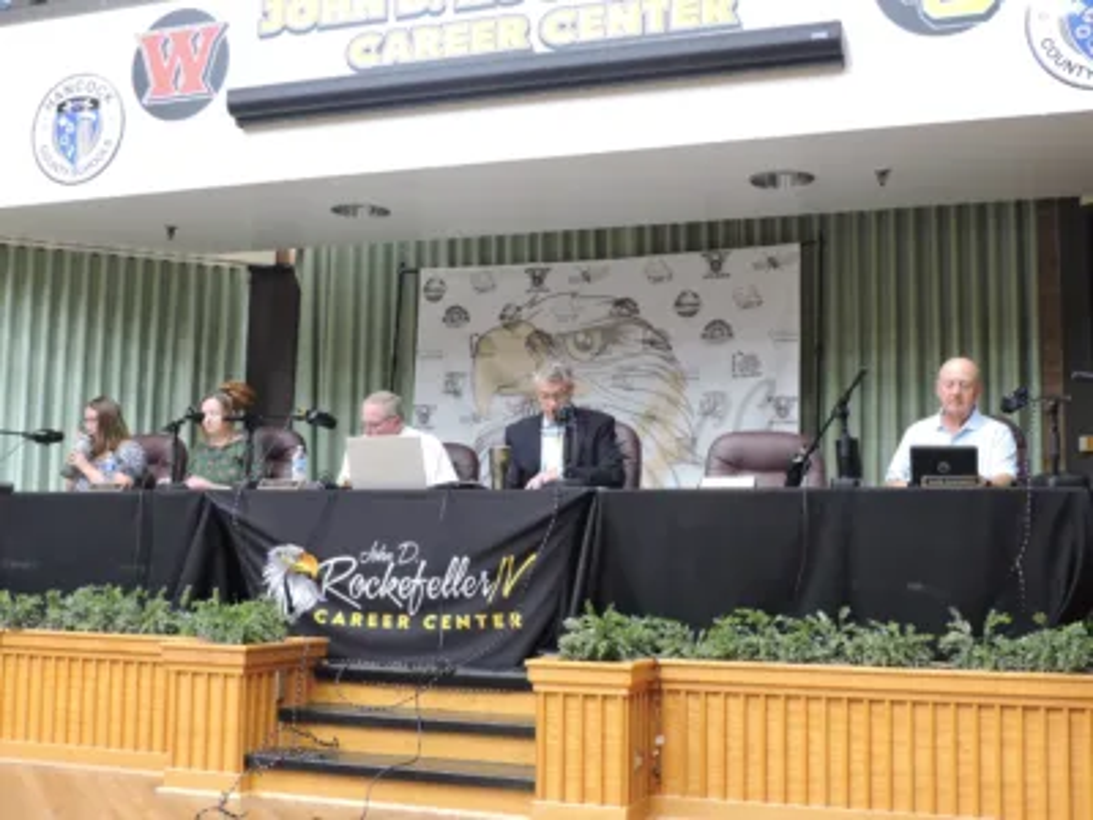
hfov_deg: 43.9
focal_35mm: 43
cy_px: 410
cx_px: 546
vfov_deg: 33.6
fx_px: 1358
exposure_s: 1/15
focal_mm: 7.7
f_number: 3.4
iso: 400
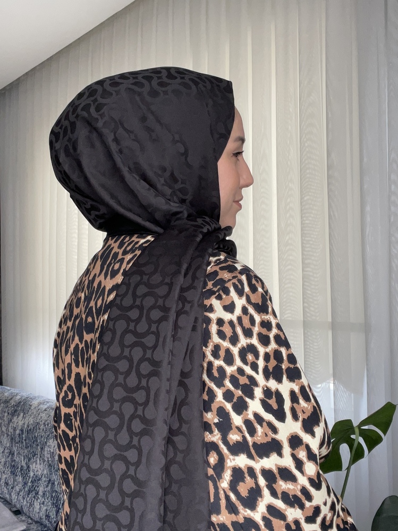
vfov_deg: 60.0
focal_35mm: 30
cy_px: 266
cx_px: 199
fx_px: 460
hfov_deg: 46.8
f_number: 2.2
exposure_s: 1/60
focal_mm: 2.71
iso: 125
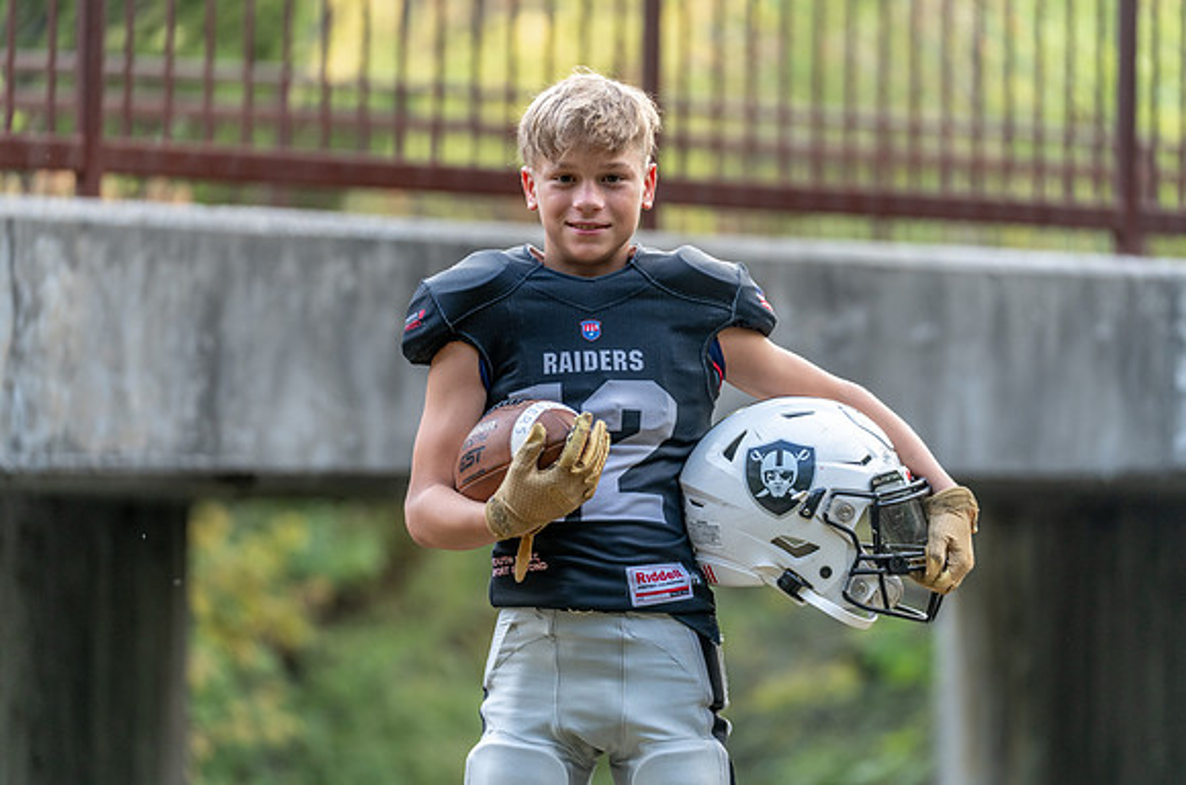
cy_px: 384
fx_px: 4735
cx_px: 602
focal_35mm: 144
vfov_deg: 9.5
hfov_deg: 14.3
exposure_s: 1/320
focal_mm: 136
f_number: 2.8
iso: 500
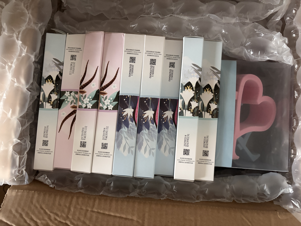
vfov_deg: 53.1
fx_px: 226
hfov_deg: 67.3
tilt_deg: -86.8
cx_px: 150
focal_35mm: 26
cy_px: 113
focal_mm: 5.96
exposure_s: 1/38
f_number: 1.6
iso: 640
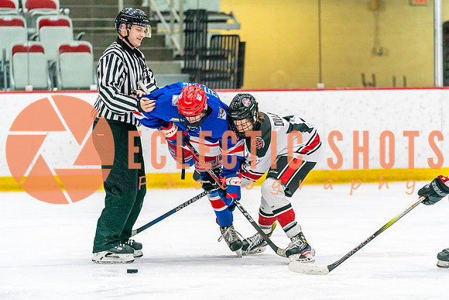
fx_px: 2812
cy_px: 165
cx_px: 250
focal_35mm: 225
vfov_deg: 6.1
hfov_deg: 9.1
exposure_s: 1/1250
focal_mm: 200
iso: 3200
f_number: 2.8
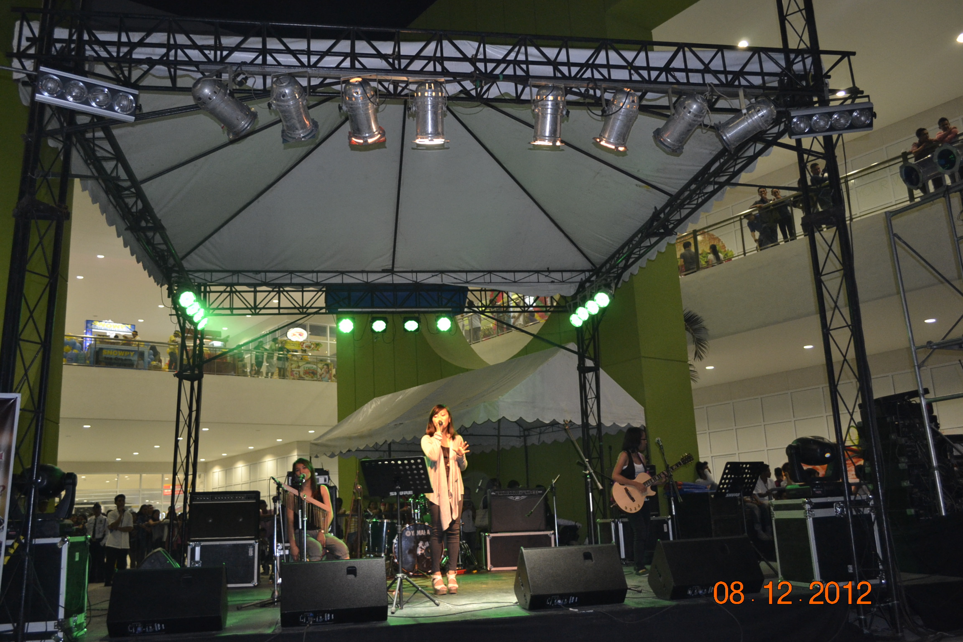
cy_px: 321
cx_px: 482
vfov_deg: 40.0
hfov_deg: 57.2
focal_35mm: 33
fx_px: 883
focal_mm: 22
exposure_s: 1/60
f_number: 3.8
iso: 1100
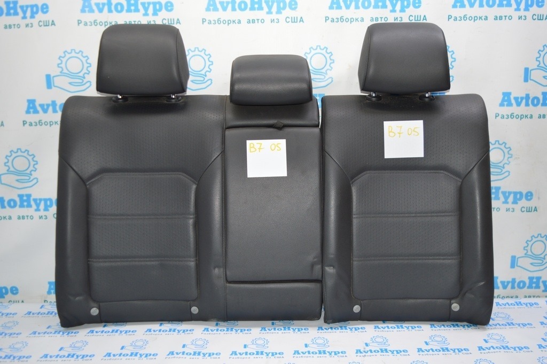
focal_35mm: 34
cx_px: 274
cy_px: 182
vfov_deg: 38.3
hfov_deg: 55.1
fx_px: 524
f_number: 4
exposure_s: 1/60
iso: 400
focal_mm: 23
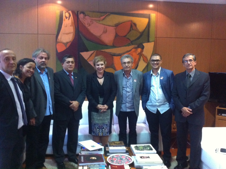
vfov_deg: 40.6
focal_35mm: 35
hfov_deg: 52.7
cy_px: 84
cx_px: 113
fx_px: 228
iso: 800
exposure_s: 1/15
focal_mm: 3.85
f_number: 2.8
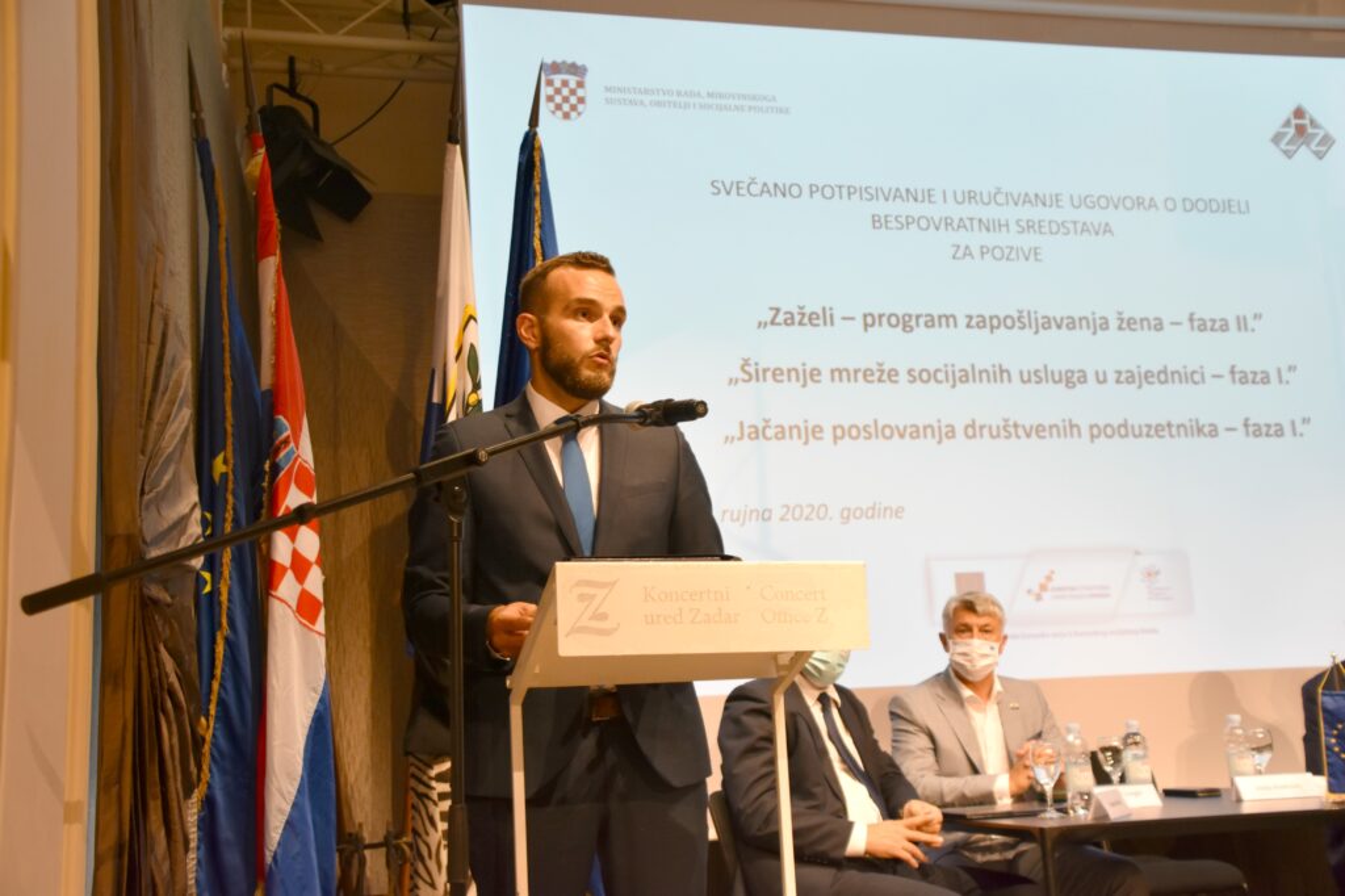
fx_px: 1457
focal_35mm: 39
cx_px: 672
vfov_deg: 34.2
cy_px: 448
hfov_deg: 49.6
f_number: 4
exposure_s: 1/60
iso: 900
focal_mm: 26
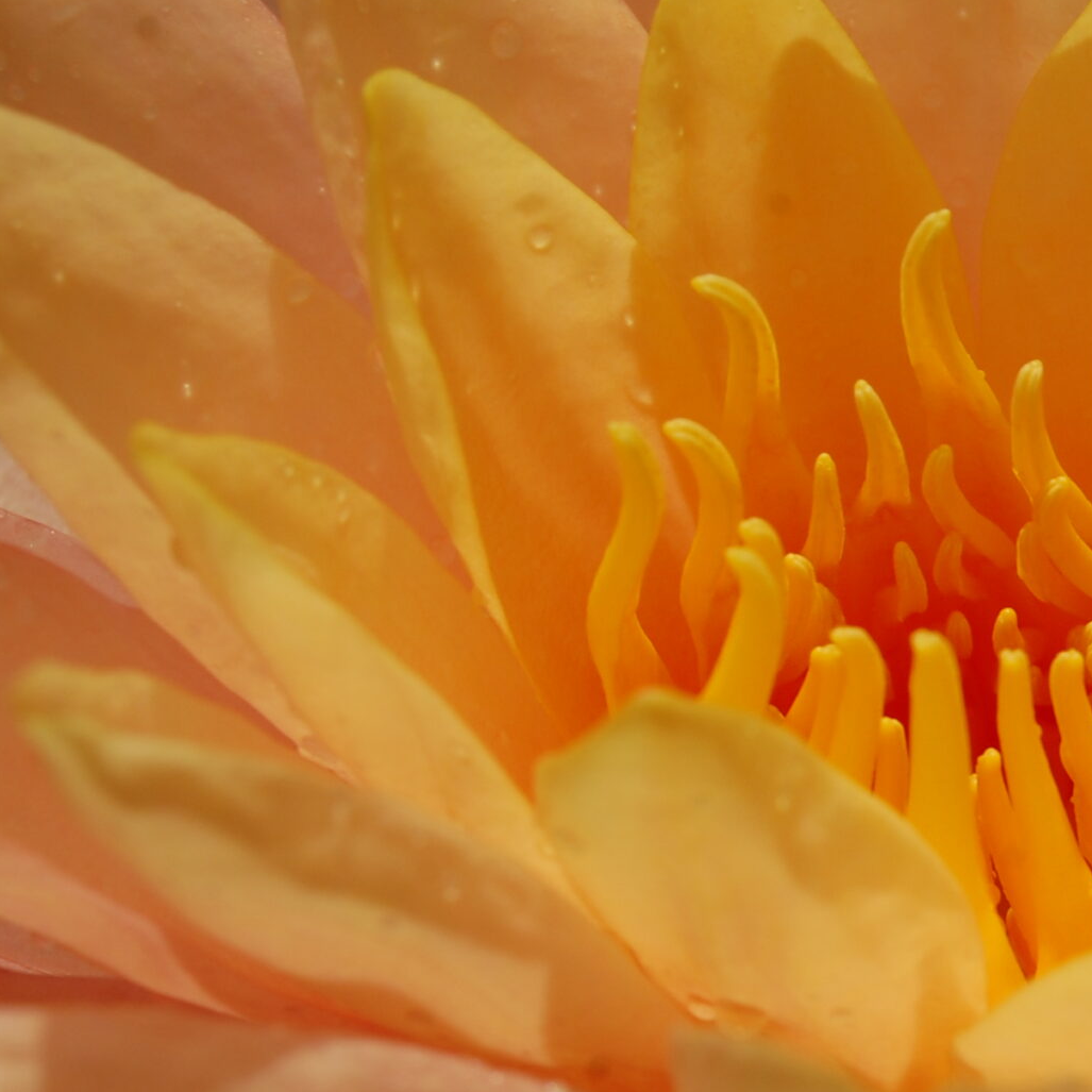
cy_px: 774
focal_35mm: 127
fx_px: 4533
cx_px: 1068
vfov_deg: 13.7
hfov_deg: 13.6
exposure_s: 1/500
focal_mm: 40
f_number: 13
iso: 200
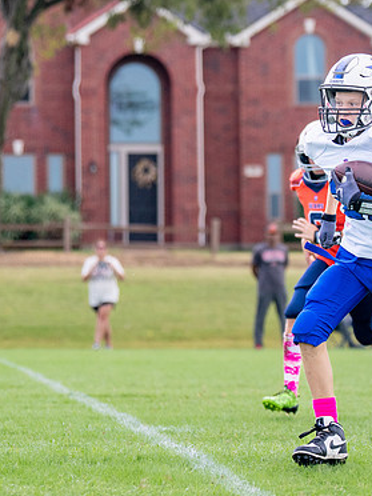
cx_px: 390
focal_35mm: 275
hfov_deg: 5.4
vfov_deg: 7.2
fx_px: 3940
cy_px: 210
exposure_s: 1/3200
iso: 400
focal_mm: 98
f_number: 2.8
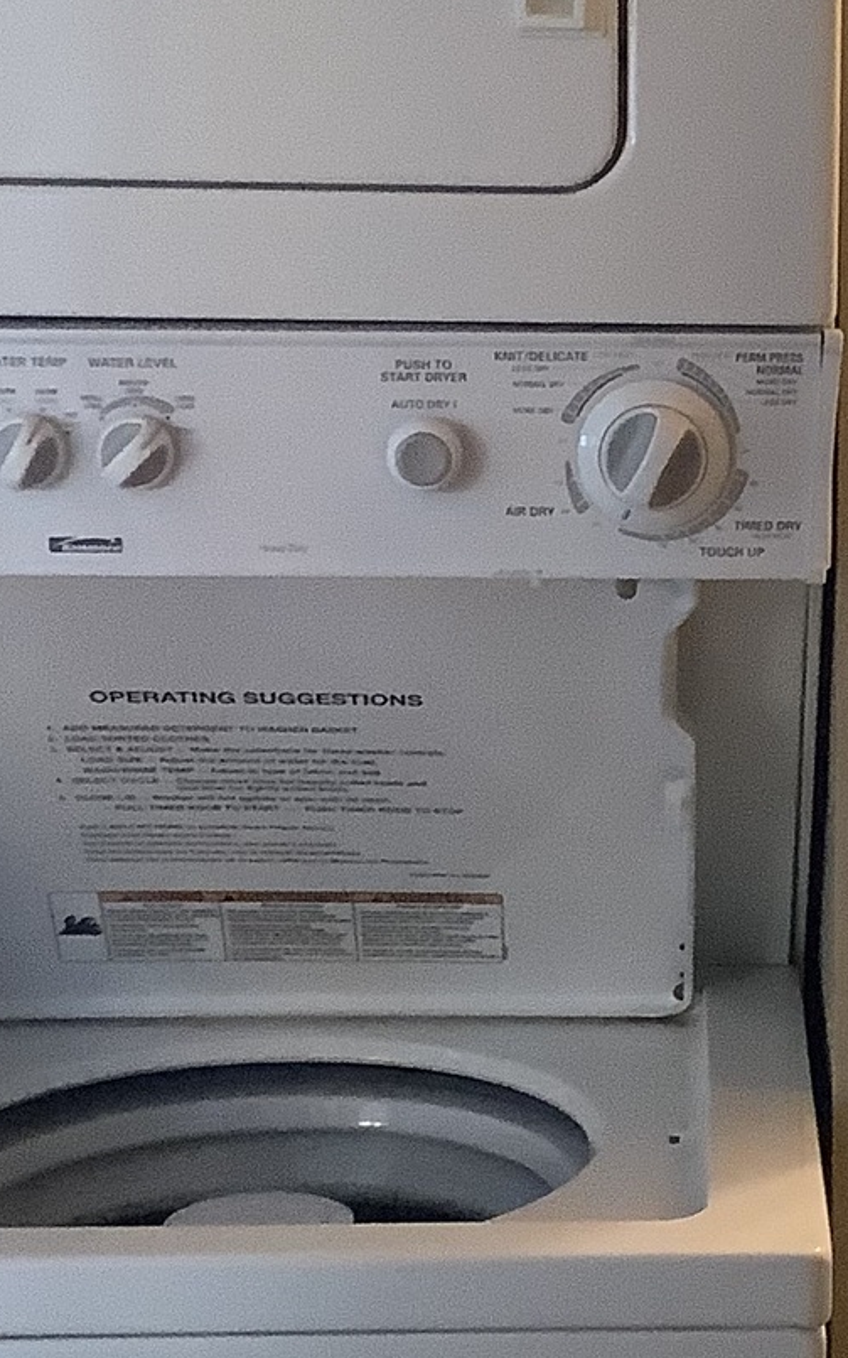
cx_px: 920
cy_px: 531
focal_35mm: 94
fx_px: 3476
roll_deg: -0.2
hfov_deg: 13.6
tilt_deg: -9.4
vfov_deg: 22.1
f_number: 2.4
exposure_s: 1/60
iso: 320
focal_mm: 3.3
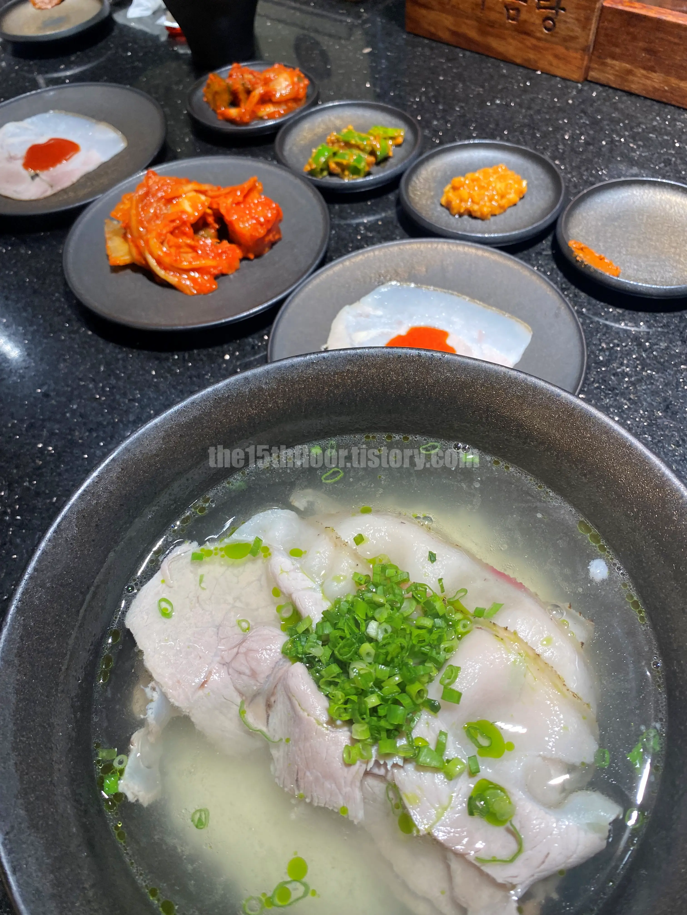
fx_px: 688
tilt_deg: -53.1
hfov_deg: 53.1
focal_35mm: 26
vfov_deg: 67.3
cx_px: 344
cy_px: 458
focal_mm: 4.25
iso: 80
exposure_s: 1/120
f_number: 1.8
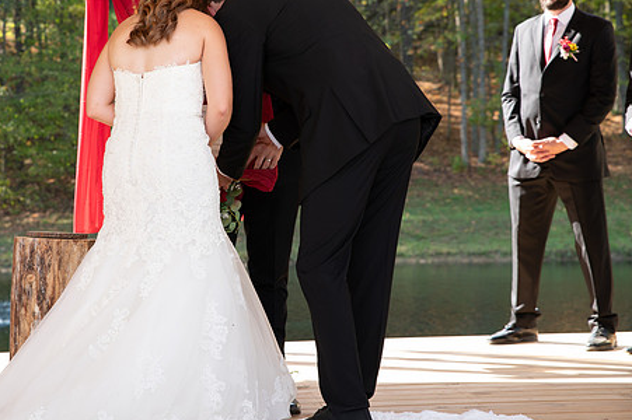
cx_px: 245
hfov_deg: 22.1
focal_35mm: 92
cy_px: 167
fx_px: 1614
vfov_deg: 14.8
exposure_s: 1/200
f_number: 4.5
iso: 320
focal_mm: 70
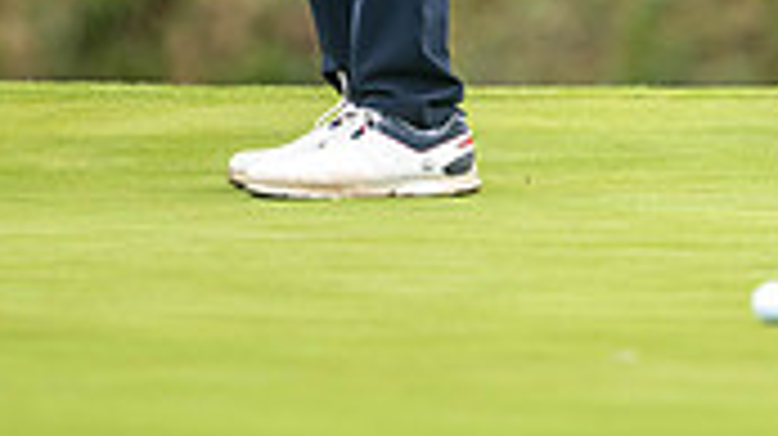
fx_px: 21685
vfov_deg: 1.2
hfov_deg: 2.1
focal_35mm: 1052
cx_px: 747
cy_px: -420
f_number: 4
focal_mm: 300
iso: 400
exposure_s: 1/800
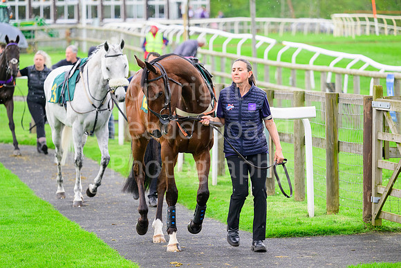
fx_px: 2451
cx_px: 200
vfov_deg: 6.2
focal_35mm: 220
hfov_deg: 9.4
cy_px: 134
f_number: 5.6
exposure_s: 1/640
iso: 1600
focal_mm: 220
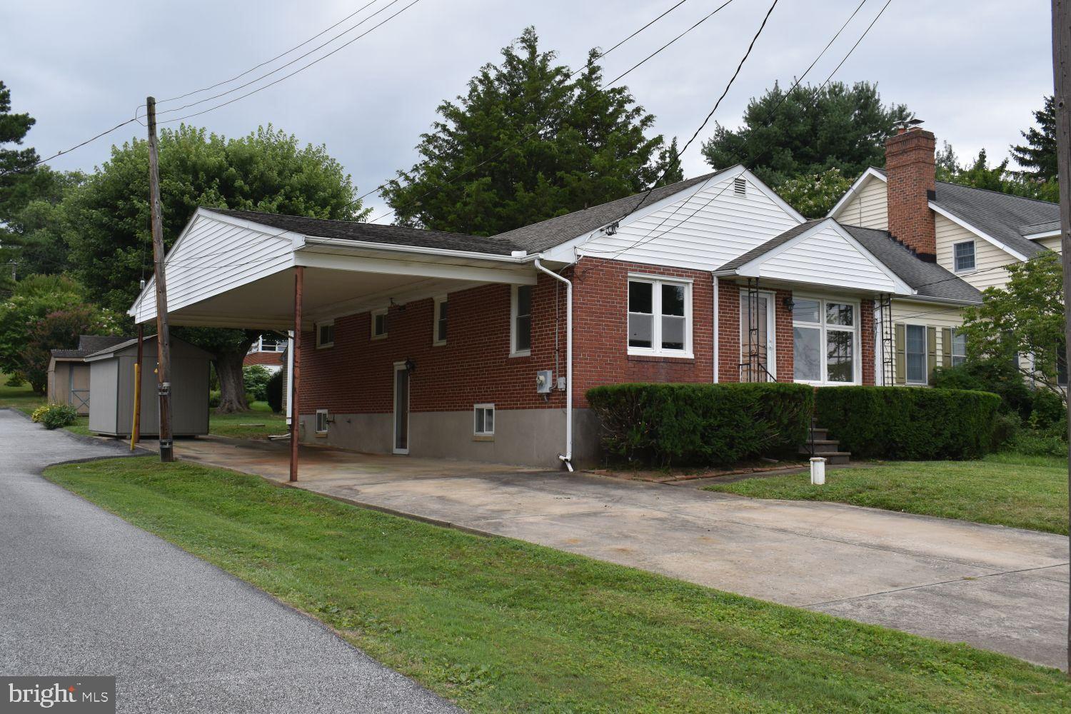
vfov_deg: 36.9
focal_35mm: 36
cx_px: 536
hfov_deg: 53.1
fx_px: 1071
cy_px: 357
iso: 400
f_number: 8
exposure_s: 1/250
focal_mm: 24
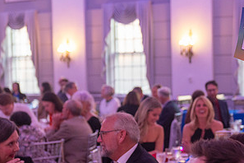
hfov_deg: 22.1
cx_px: 158
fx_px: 624
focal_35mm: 92
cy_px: 110
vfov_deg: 14.8
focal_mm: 44
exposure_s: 1/200
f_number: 3.2
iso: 2000
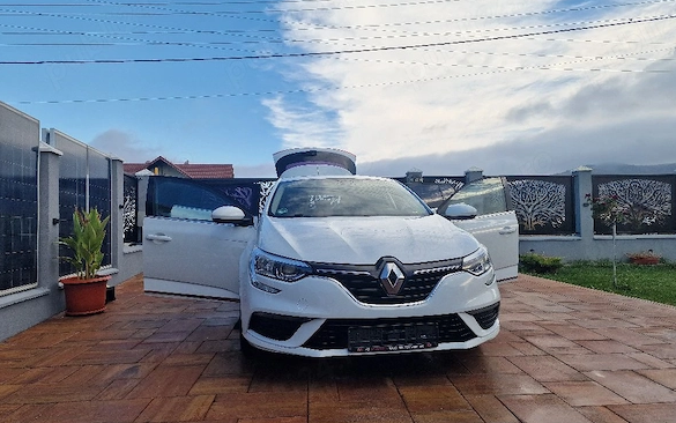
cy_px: 213
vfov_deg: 49.3
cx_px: 344
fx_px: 461
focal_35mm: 25
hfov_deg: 72.5
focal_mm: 6.4
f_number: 1.8
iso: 50
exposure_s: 1/588
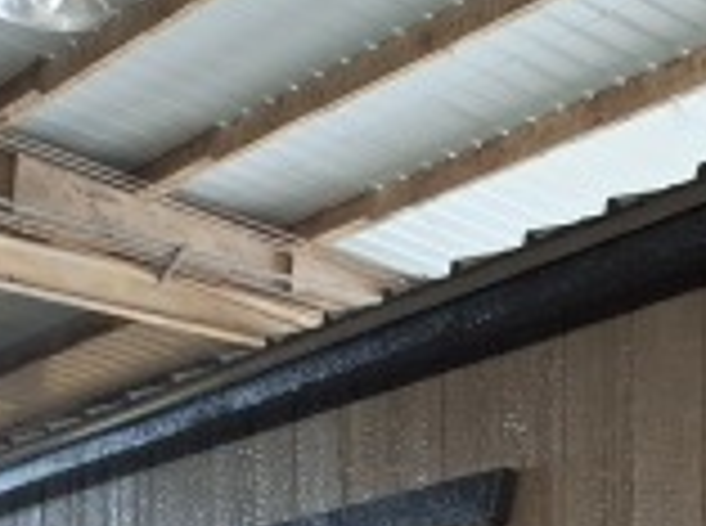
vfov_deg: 13.9
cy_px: 958
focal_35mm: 94
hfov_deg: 19.6
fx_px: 1913
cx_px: 863
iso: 320
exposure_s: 1/33
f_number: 1.8
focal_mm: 5.54
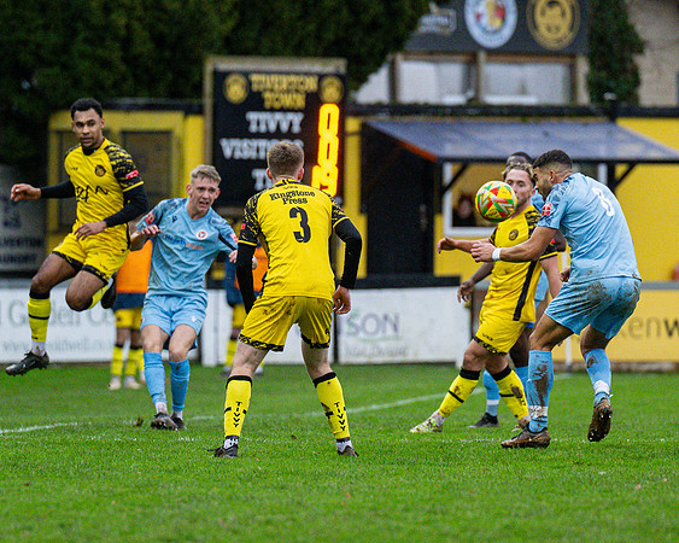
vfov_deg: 3.2
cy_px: 383
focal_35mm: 479
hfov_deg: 4.0
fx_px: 9618
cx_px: 322
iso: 2000
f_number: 3.2
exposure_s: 1/1600
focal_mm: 200
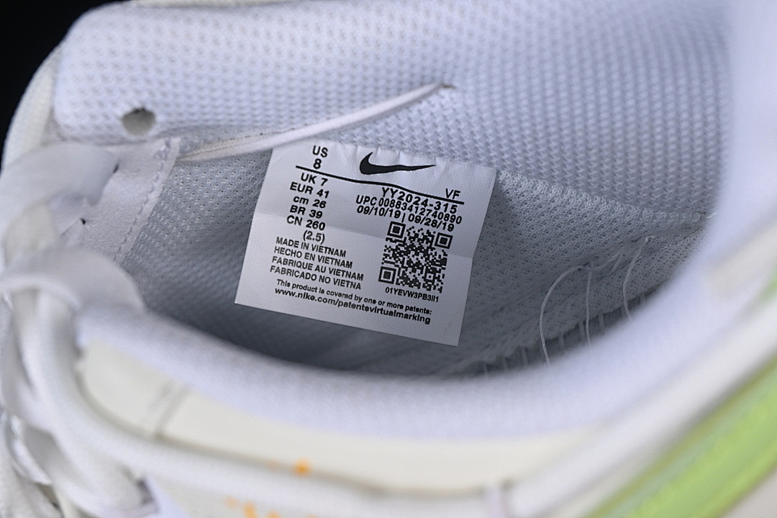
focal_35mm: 75
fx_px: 1619
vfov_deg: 18.2
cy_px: 259
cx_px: 388
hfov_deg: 27.0
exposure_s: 1/80
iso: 160
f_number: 7.1
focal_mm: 50
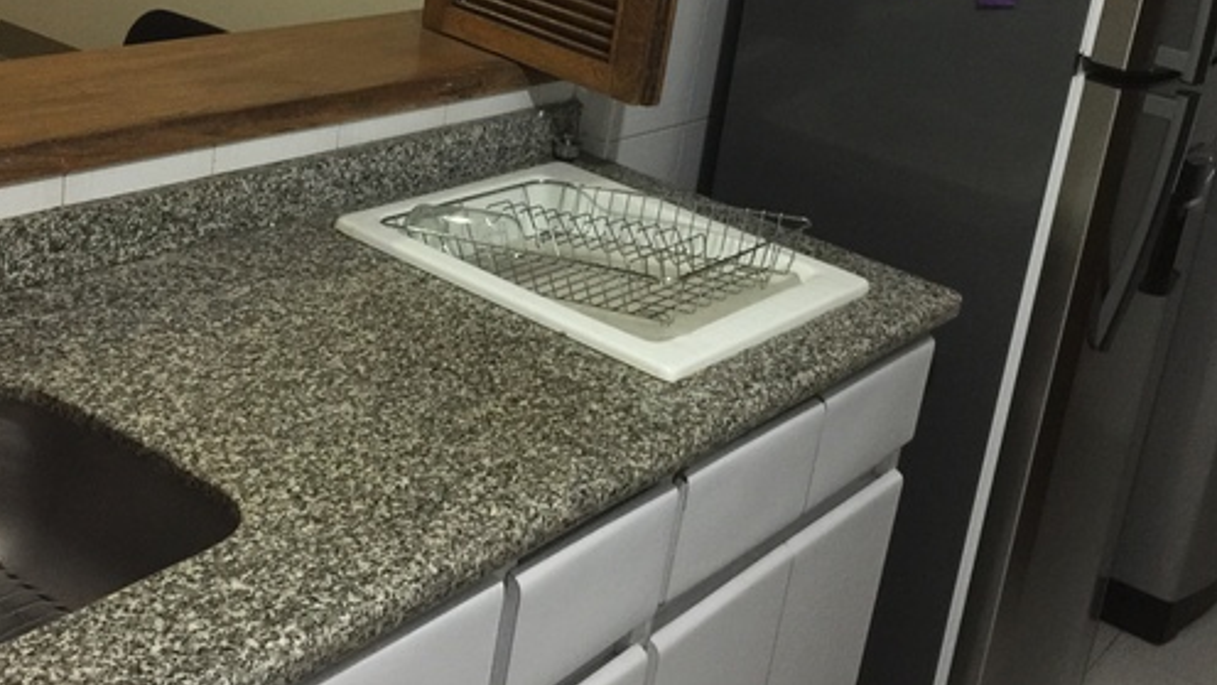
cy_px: 192
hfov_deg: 40.6
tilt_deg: -17.9
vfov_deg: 23.3
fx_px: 1646
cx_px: 579
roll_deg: -10.5
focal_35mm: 51
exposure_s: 1/10
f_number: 2.2
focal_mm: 4.15
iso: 125
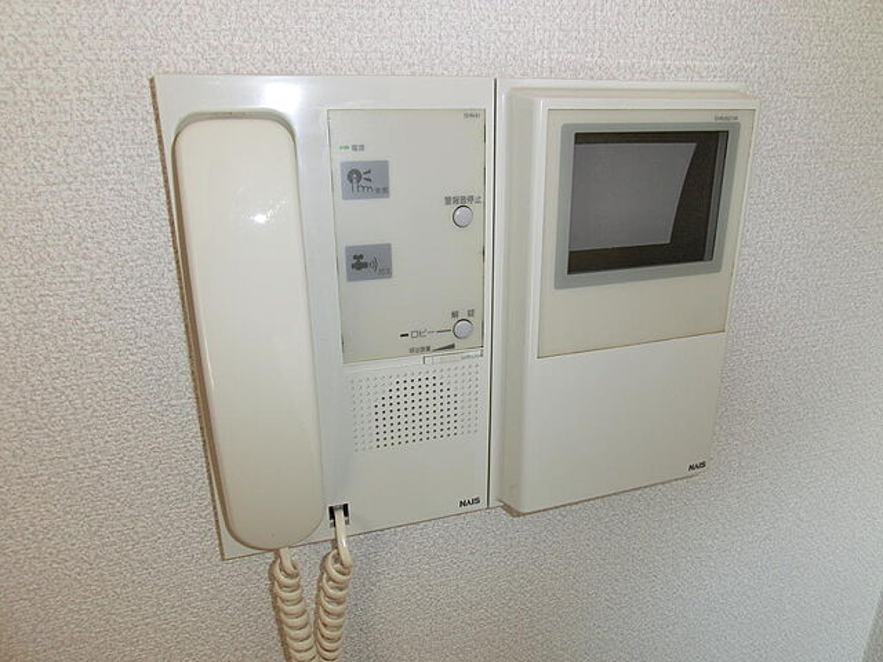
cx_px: 442
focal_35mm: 24
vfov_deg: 56.8
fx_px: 612
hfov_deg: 71.6
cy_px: 331
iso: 100
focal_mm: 4.24
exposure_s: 1/60
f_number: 3
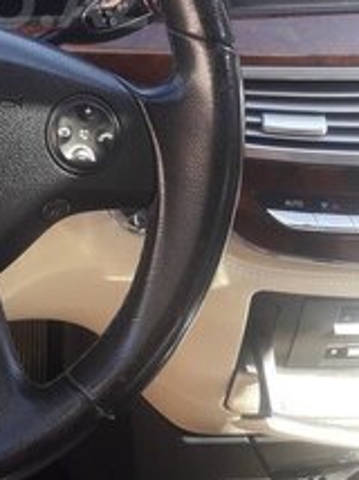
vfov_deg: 28.1
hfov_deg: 21.5
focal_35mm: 65
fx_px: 901
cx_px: -25
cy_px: 2
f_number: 1.9
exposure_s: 1/100
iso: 50
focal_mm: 3.7
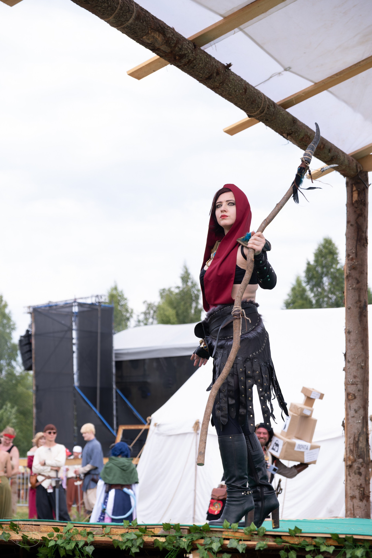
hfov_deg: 16.5
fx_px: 1286
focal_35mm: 83
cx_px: 186
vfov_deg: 24.5
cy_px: 279
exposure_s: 1/800
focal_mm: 55
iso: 250
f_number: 4
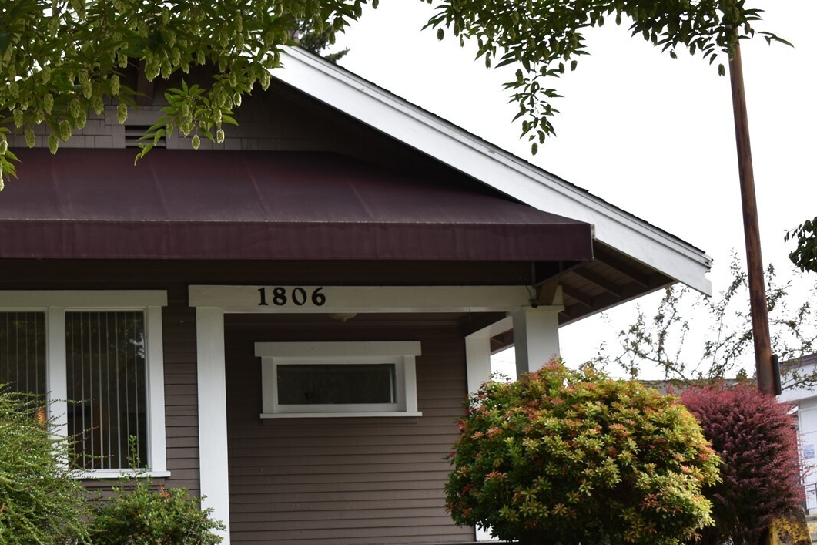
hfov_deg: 30.4
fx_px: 1470
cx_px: 171
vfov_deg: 20.9
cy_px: 343
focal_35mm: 65
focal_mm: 27
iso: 100
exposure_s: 1/200
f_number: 5
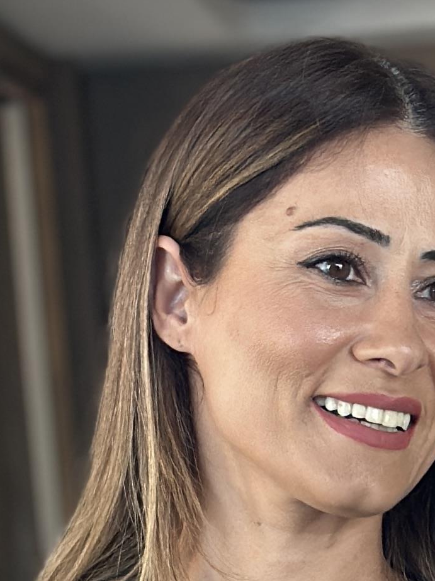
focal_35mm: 210
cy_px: 986
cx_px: 365
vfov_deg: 9.1
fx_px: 3520
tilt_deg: -16.9
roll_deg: +4.4
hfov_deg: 7.1
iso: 125
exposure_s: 1/60
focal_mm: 6.86
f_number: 1.78
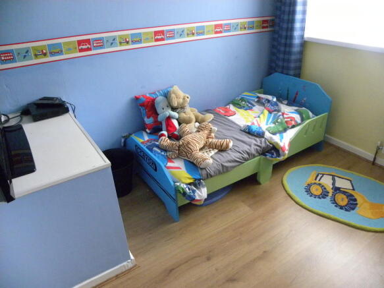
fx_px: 288
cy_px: 144
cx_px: 192
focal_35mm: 26
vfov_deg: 53.0
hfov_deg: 67.3
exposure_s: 1/89.2
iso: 765
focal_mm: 4.6
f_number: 2.8
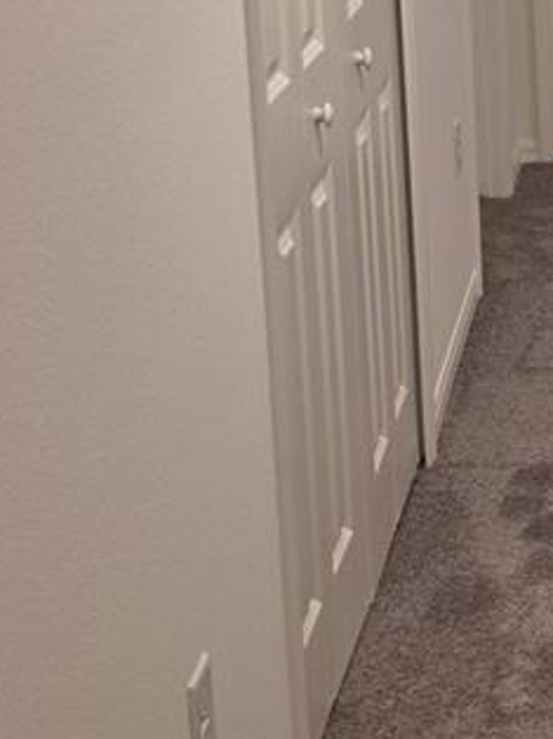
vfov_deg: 21.9
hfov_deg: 15.7
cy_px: 122
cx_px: 779
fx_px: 1877
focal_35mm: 88
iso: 200
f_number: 1.4
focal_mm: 6.5
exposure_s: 1/120
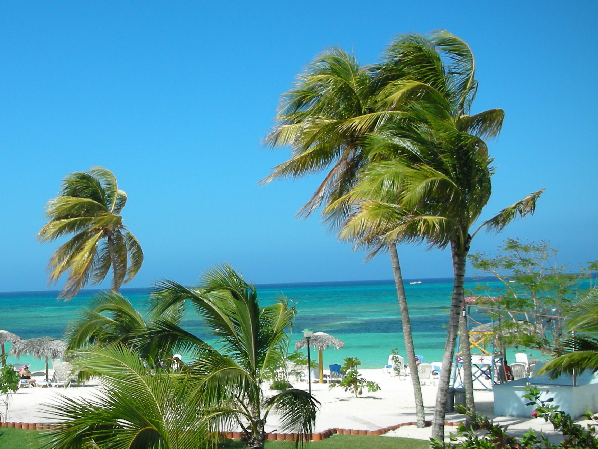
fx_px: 985
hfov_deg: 32.8
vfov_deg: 25.6
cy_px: 264
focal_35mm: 57
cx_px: 113
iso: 50
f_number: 8.5
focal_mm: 5.8
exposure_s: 1/100
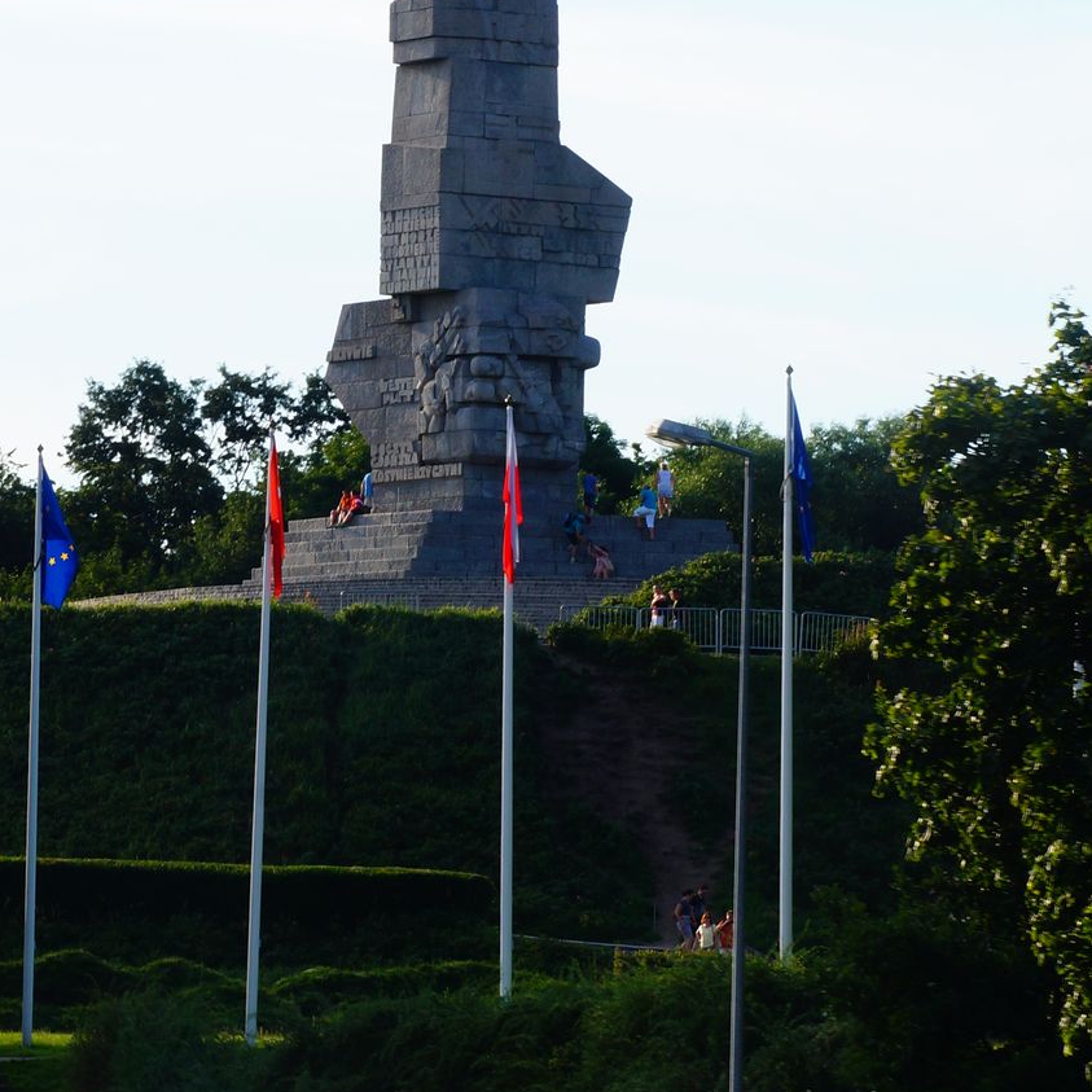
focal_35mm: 272
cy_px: 469
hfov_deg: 6.4
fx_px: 9708
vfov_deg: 6.4
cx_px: 384
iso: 100
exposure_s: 1/30
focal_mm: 90
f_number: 16
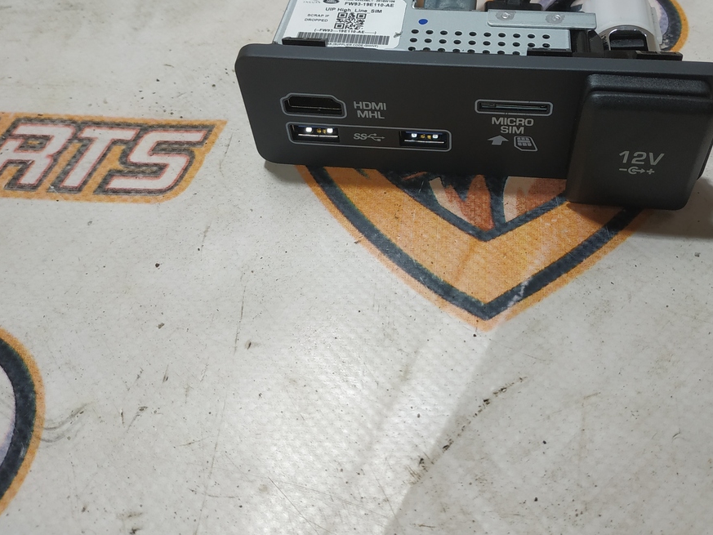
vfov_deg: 42.2
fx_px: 680
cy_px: 168
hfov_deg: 54.7
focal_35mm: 33
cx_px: 447
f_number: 1.9
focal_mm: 3.94
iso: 125
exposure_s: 1/100
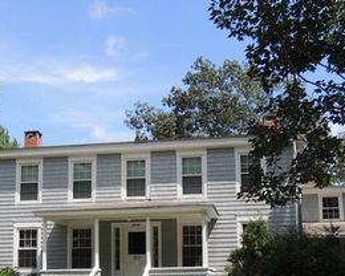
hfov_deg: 30.3
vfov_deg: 24.4
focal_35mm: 62
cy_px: 194
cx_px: 121
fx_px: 633
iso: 100
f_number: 3.2
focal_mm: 5.8
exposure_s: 1/800
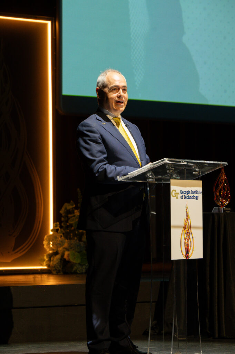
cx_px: 118
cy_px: 177
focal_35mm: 130
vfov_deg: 15.8
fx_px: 1275
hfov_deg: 10.5
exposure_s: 1/125
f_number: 5.6
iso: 1000
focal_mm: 130
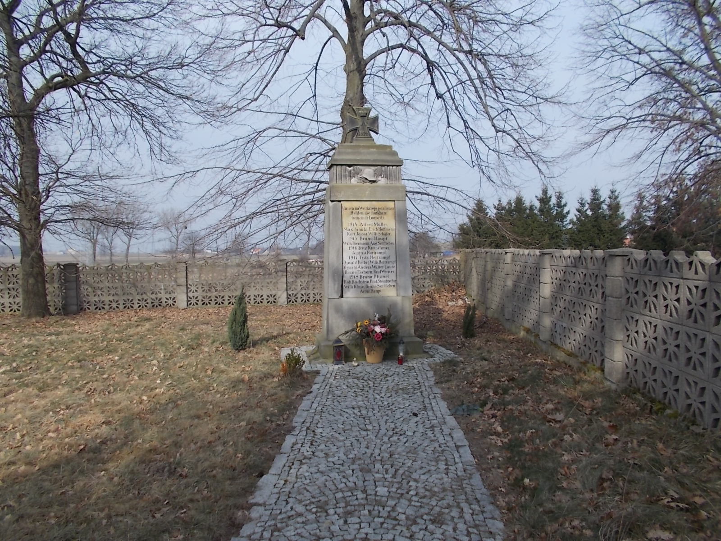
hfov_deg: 67.3
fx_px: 542
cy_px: 270
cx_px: 360
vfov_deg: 53.1
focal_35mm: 26
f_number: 8
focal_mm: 4.6
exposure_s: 1/160
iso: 80
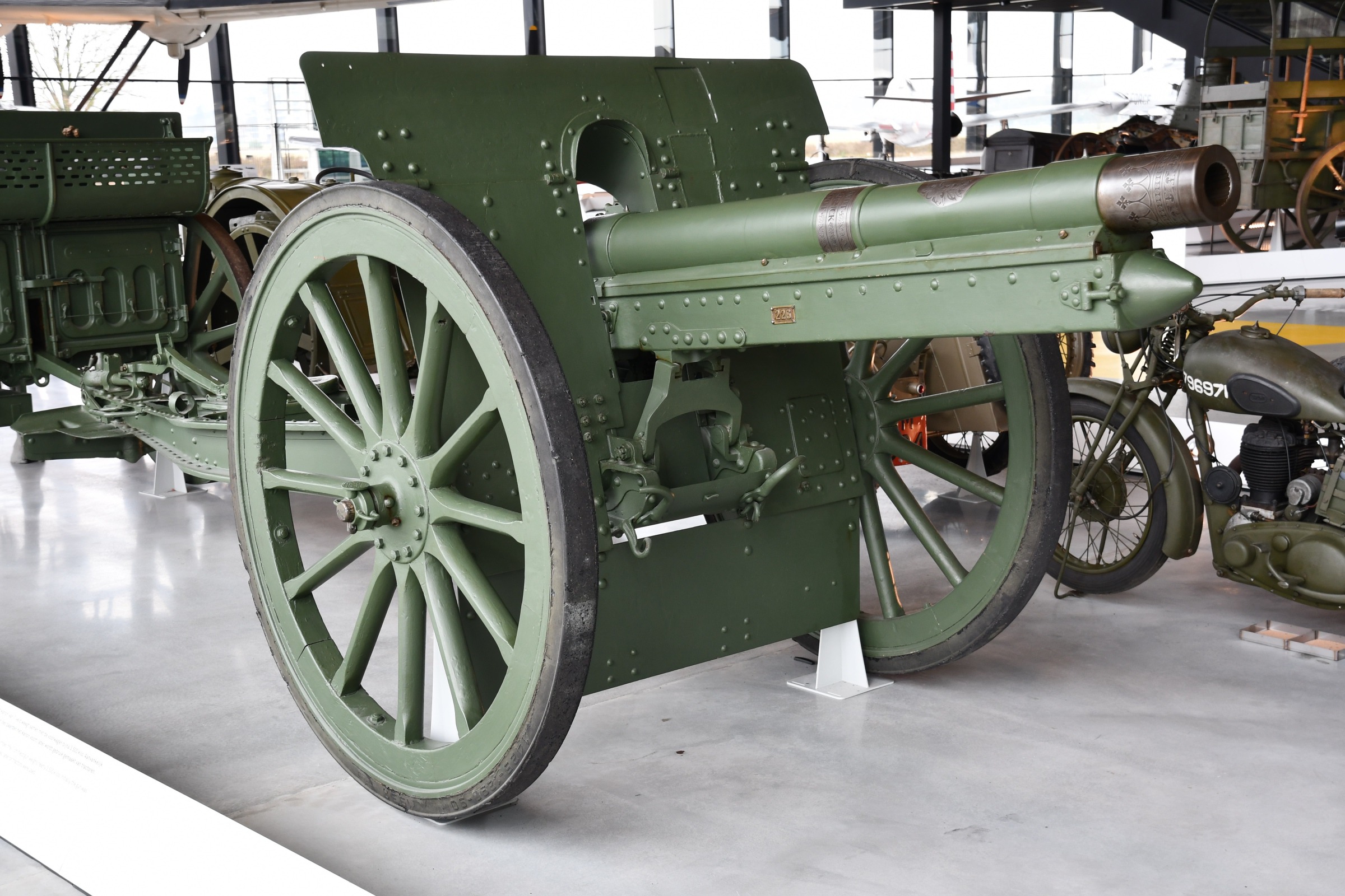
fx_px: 1793
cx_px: 672
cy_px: 448
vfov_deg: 28.1
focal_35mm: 48
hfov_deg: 41.1
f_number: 4
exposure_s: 1/60
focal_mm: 32
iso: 320
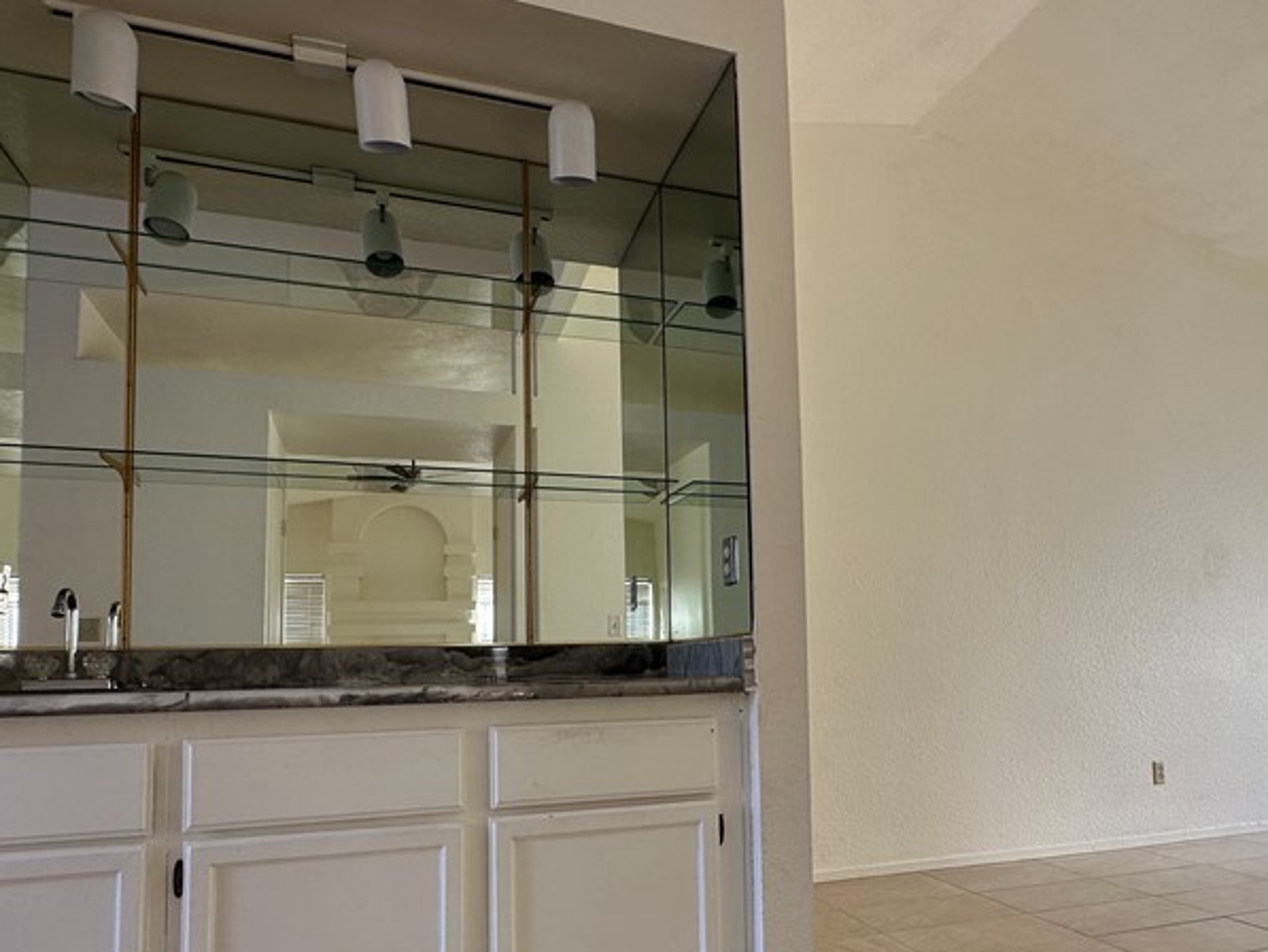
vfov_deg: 56.0
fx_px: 879
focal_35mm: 24
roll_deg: +1.2
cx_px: 692
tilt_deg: +4.1
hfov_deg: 71.4
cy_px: 608
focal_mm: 2.22
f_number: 2.2
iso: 40
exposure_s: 1/99
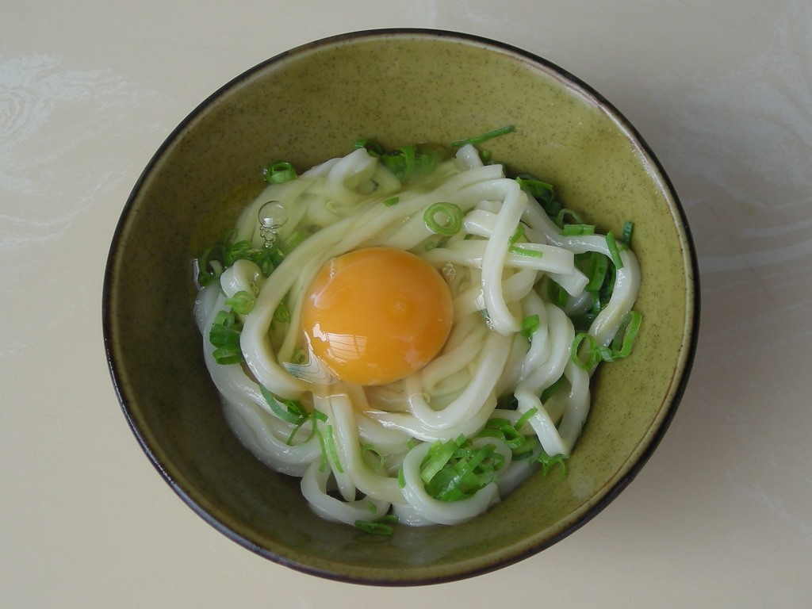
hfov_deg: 52.6
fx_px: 821
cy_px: 304
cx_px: 406
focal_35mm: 35
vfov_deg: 40.7
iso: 50
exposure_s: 1/232
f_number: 2.8
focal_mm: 5.7
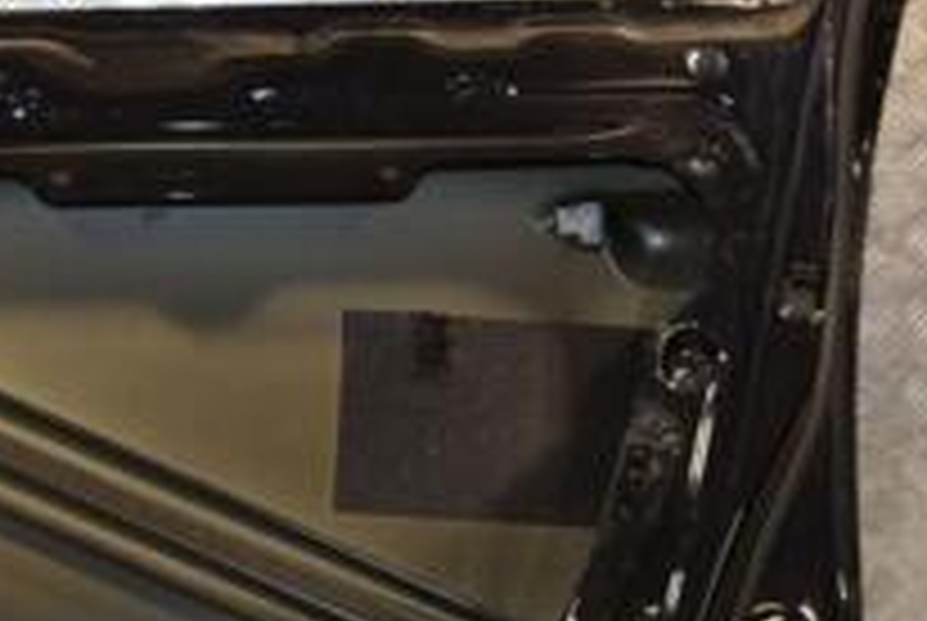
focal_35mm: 96
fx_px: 2476
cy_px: 166
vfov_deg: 14.3
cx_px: 284
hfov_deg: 21.1
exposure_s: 1/200
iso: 800
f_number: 6.3
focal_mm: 22
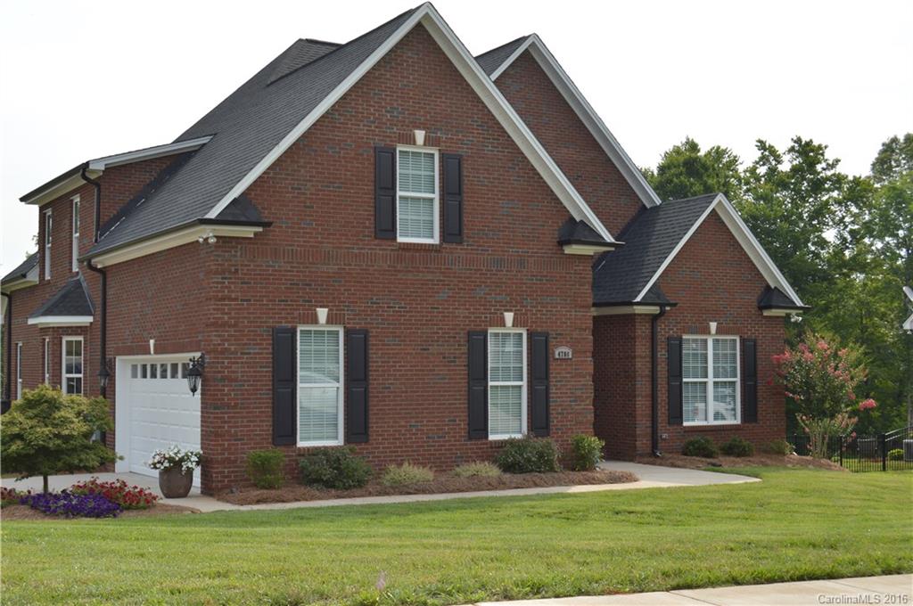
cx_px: 456
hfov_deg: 41.2
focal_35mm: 48
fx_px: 1216
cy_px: 303
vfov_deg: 28.0
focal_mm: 32
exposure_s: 1/200
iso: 100
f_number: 8
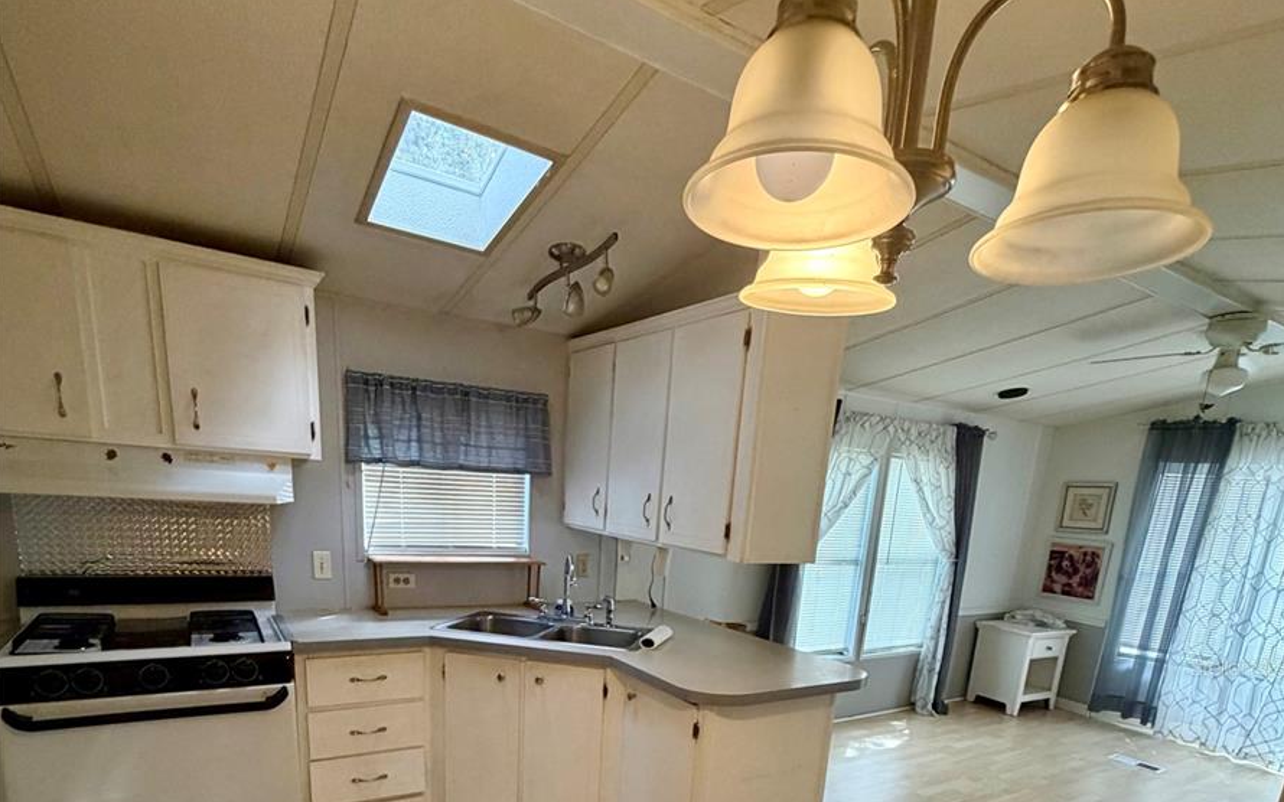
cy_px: 666
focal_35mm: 20
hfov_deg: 85.1
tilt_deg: -15.2
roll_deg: -3.5
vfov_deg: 54.6
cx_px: 643
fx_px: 700
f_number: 2.2
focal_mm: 2.22
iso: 200
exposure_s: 1/60
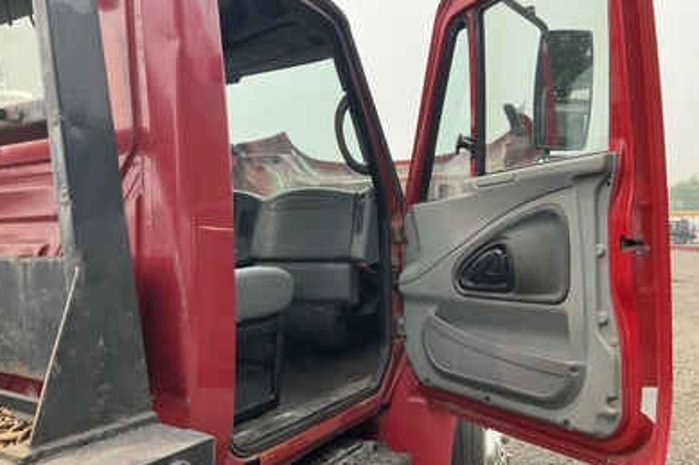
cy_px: 226
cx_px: 349
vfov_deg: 42.3
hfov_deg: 60.3
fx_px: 602
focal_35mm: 31
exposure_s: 1/759
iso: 25
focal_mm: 3
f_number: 1.8
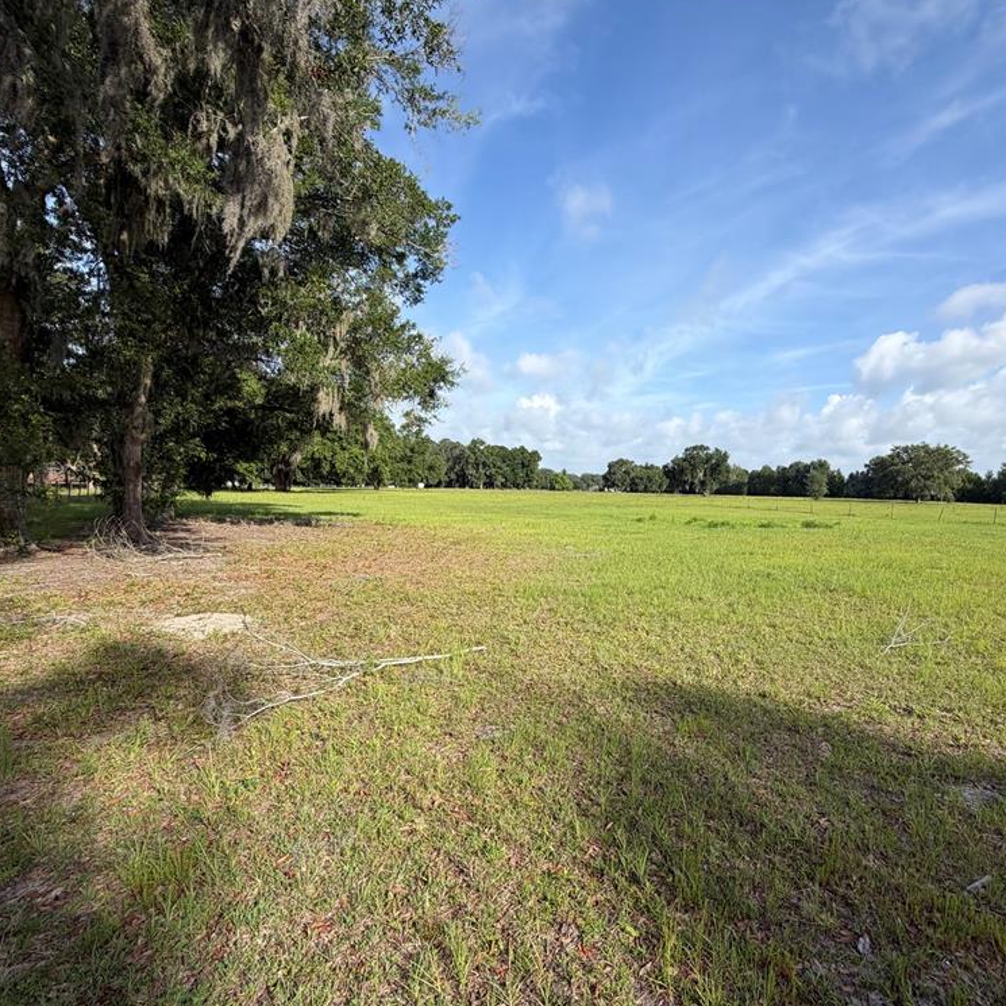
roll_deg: -1.0
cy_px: 509
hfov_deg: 82.8
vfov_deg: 84.0
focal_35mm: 17
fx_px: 559
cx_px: 612
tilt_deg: -0.9
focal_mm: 2.22
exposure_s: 1/770
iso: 25
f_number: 2.2
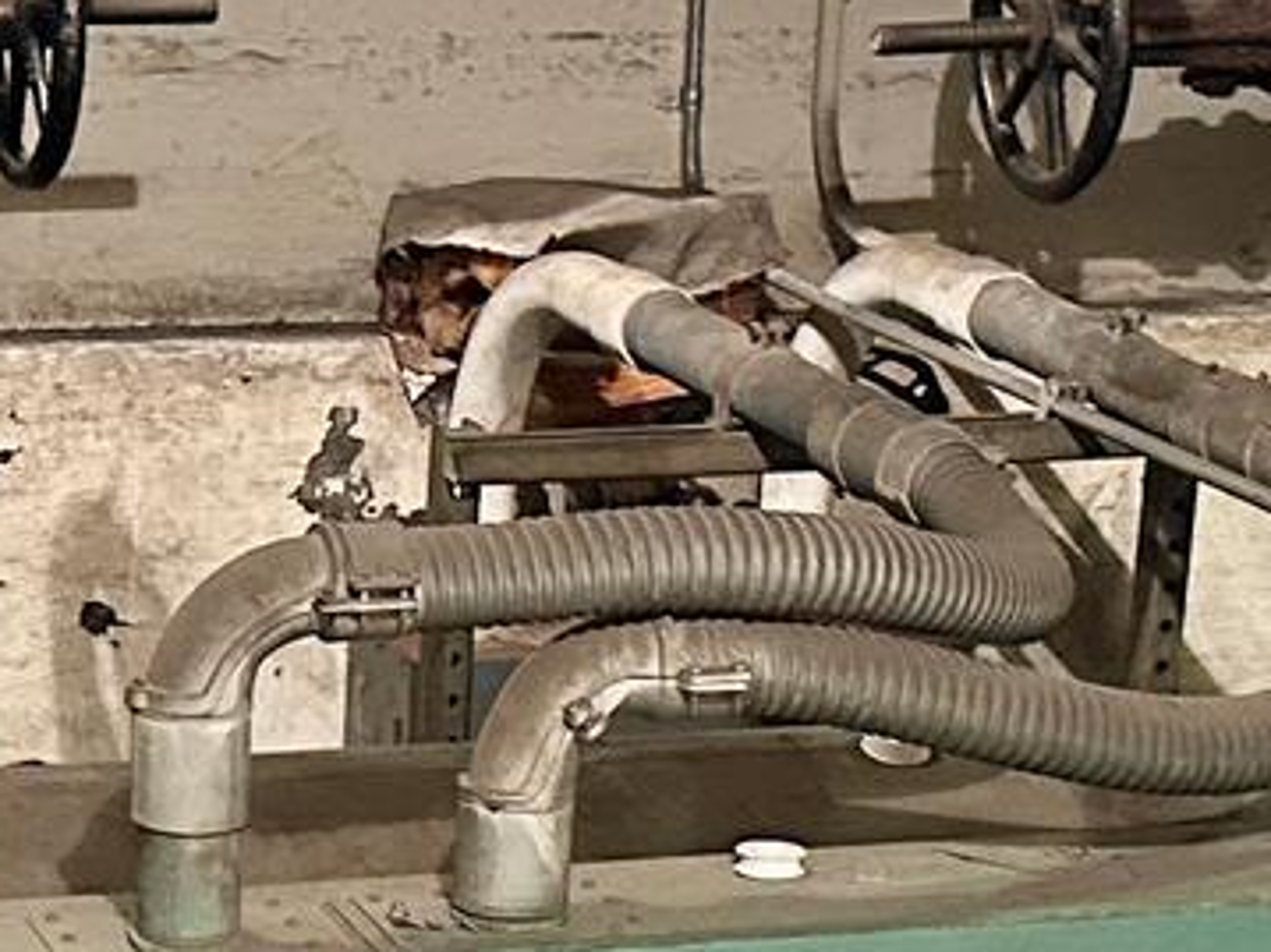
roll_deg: -3.0
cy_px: 931
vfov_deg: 10.7
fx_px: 5029
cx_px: 308
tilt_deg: -19.1
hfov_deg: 14.3
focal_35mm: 137
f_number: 1.78
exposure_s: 1/30
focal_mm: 6.86
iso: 1000
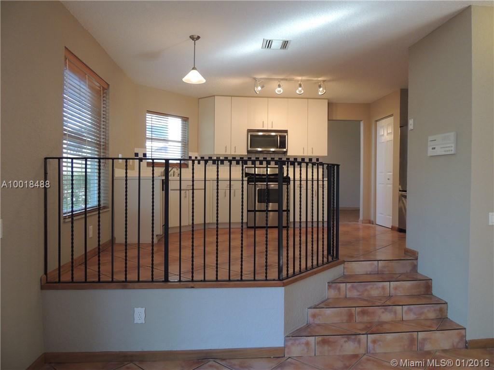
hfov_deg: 71.6
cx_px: 247
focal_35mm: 24
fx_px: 343
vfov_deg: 56.8
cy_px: 185
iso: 200
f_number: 3
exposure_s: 1/30
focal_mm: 4.3
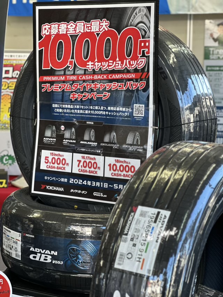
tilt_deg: -5.5
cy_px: 148
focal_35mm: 77
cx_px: 112
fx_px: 661
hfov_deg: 19.1
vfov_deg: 25.3
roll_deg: -0.6
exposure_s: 1/100
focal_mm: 9
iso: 160
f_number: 2.8
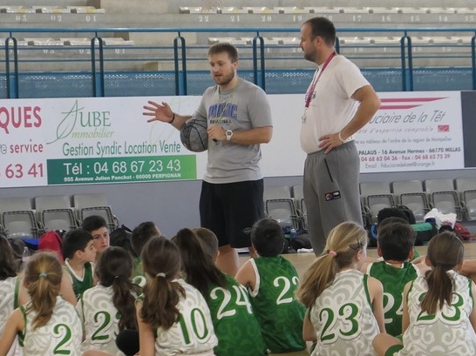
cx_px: 267
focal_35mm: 183
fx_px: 2515
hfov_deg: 10.8
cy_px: 157
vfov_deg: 8.1
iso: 800
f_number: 2.8
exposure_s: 1/125
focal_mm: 26.4
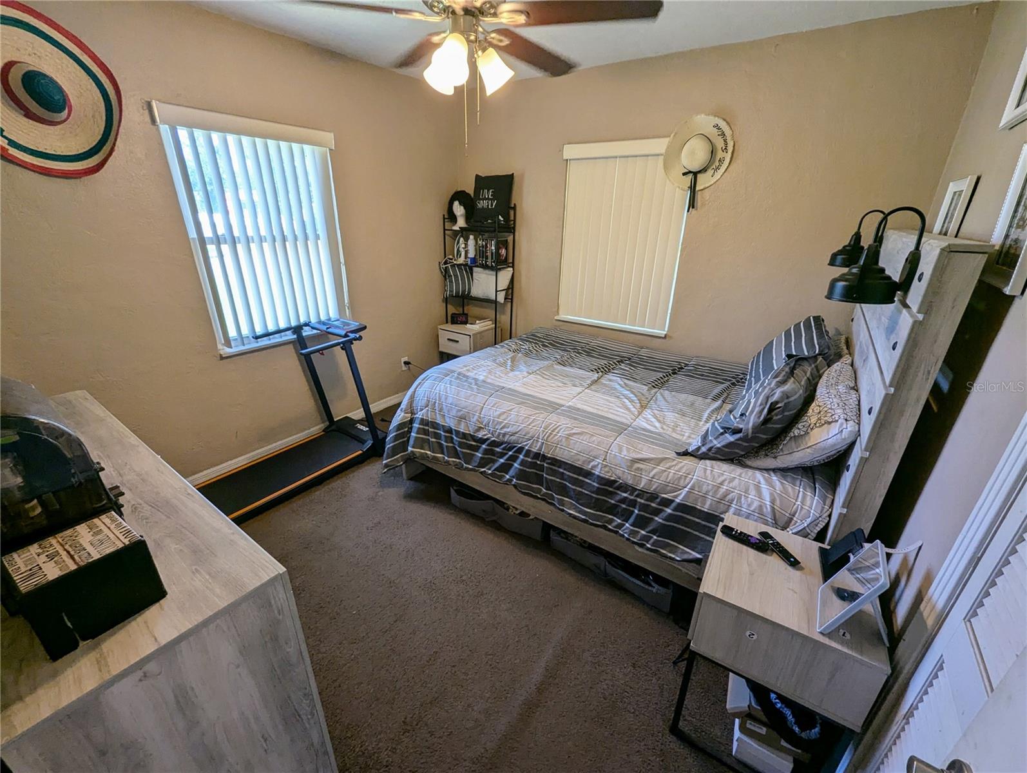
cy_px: 386
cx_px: 514
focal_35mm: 13
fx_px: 386
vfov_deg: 90.1
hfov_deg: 106.1
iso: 108
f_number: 2.2
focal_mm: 1.95
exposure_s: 1/106
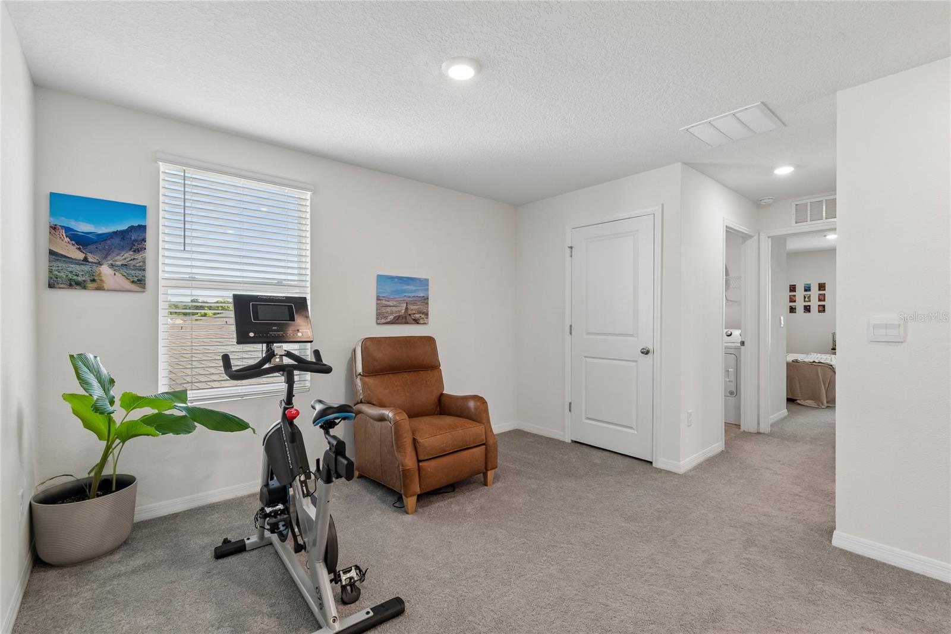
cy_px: 317
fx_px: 396
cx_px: 476
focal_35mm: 15
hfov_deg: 100.4
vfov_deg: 77.3
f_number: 7.1
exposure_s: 1/2.5
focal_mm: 10
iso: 100
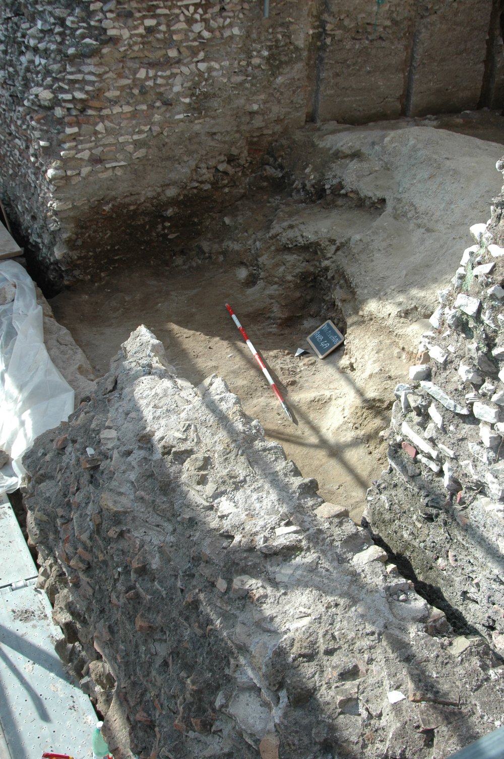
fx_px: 758
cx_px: 252
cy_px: 380
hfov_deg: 36.8
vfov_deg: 53.2
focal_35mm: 36
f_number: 8
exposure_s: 1/250
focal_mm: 24
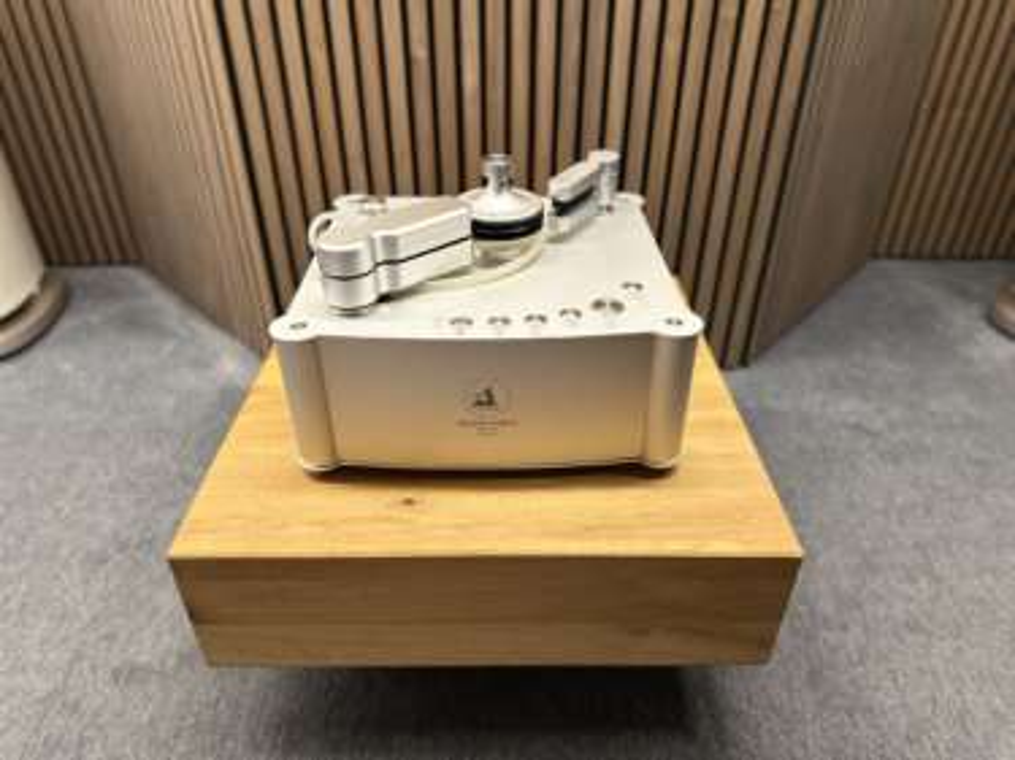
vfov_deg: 56.8
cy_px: 380
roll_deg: -0.1
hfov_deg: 71.6
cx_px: 508
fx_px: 703
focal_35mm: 24
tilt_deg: -33.7
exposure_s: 1/100
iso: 200
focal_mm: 6.86
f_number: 1.78
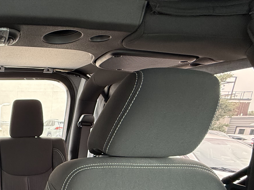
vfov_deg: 40.2
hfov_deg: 45.0
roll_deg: -0.7
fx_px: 235
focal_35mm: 32
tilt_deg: -14.6
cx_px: -17
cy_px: 177
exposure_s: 1/99
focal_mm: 2.22
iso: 160
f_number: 2.2
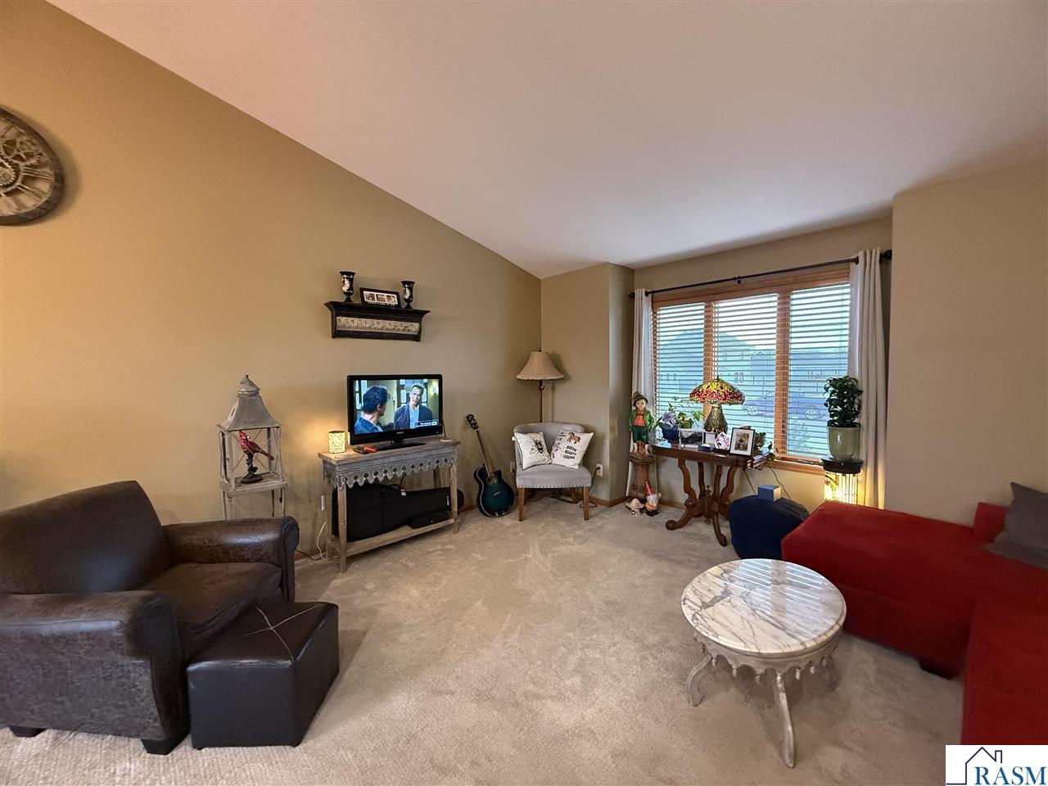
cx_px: 524
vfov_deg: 85.7
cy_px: 393
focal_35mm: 14
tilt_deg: -2.8
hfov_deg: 102.1
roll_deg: +0.7
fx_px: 424
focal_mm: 2.22
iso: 800
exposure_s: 1/60
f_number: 2.2
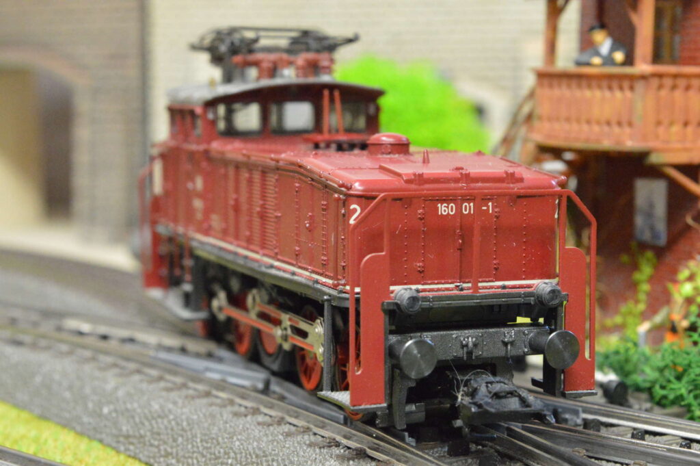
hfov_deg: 24.6
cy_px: 233
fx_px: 1603
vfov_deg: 16.5
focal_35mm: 82
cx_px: 350
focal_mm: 55
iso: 6400
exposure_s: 1/15
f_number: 13
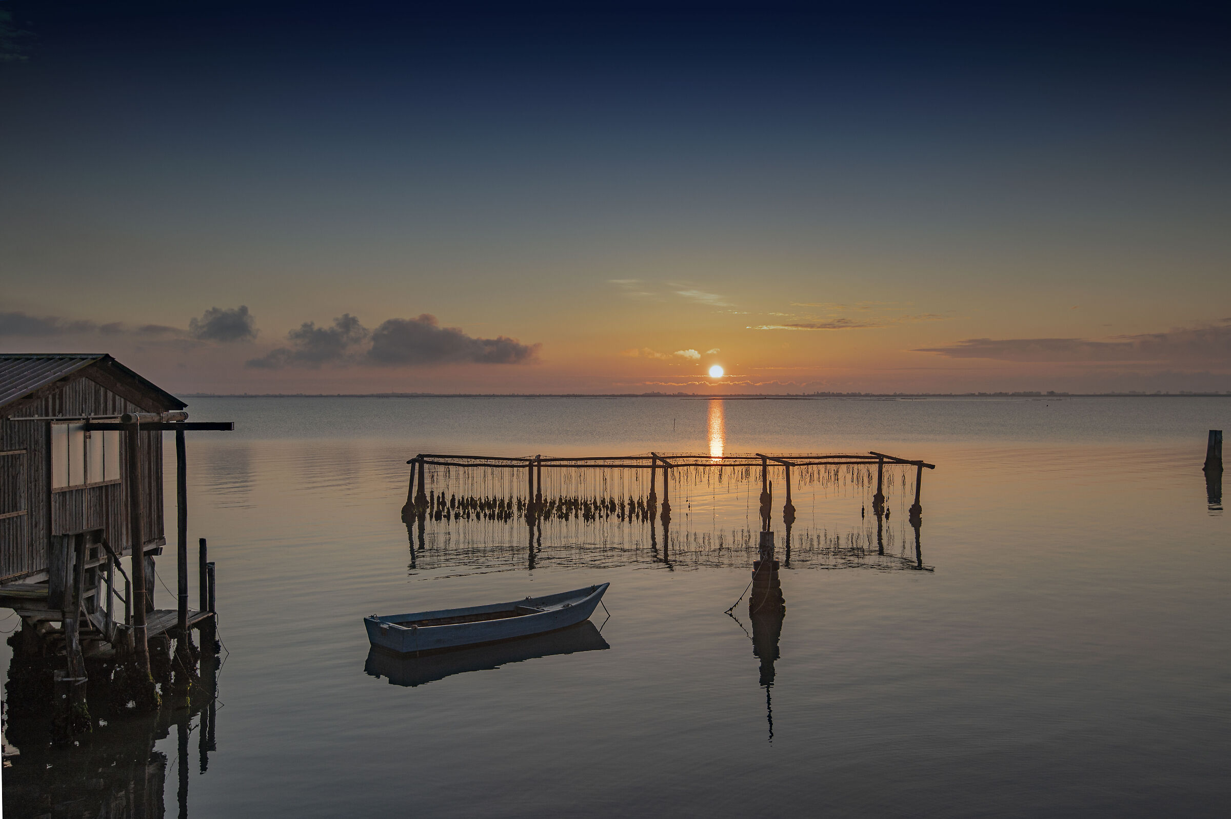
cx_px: 616
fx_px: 1094
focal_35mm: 32
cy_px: 410
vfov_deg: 41.1
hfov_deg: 58.7
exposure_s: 1/250
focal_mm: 32
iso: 100
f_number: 8
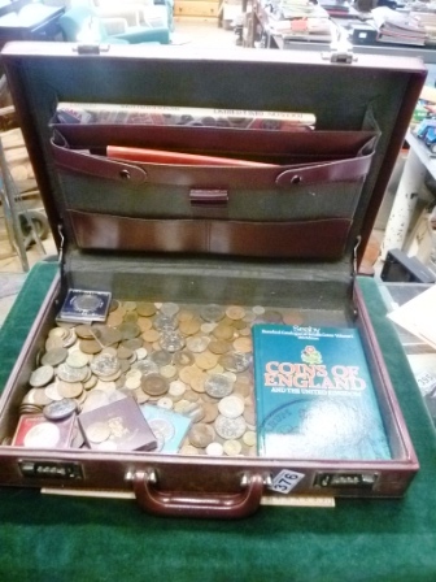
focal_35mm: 28
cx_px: 218
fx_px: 470
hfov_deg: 49.7
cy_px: 291
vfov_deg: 63.4
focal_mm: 5
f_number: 2.8
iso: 800
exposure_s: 1/15
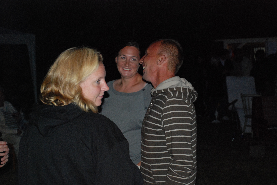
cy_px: 92
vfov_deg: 18.2
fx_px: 578
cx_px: 138
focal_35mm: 75
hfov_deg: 27.0
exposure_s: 1/60
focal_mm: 50
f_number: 5.6
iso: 1600
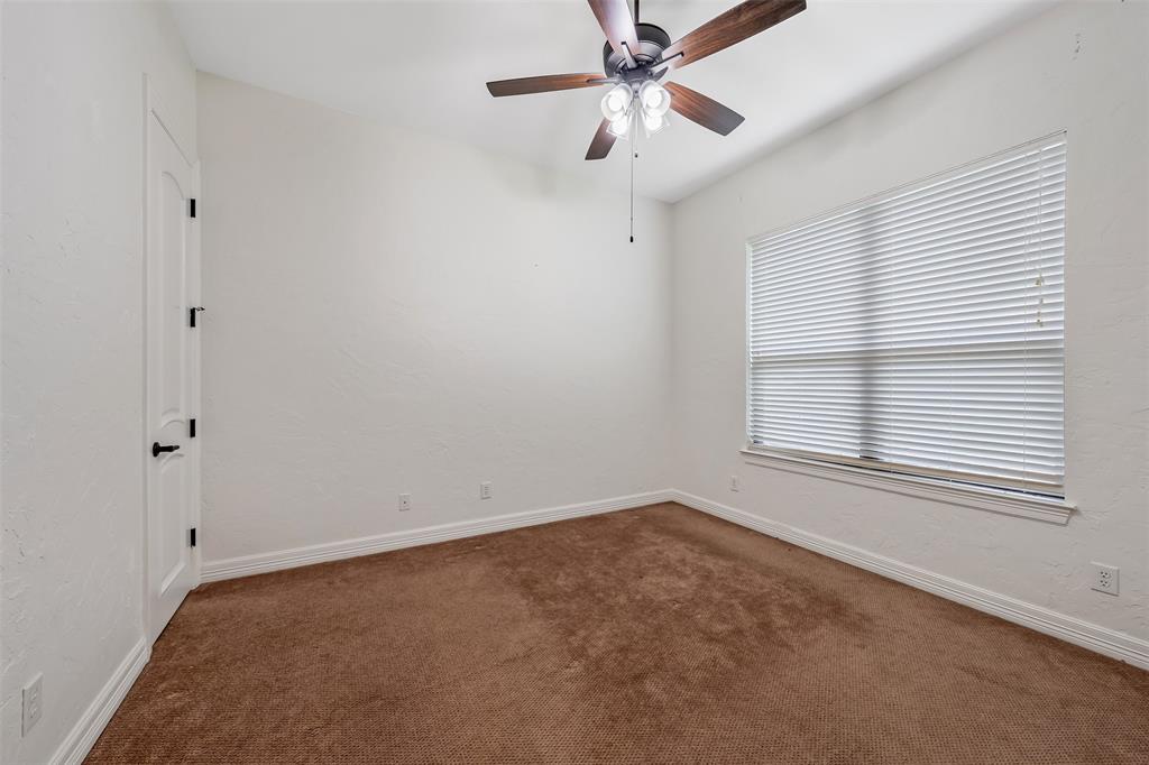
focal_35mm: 13
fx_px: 415
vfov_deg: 85.4
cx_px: 574
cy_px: 382
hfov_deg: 108.3
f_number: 8
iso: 800
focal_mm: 13
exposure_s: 1/25
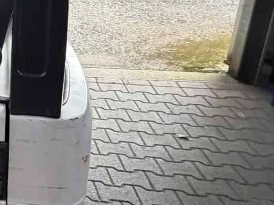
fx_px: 412
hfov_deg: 27.0
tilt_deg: -11.9
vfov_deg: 26.9
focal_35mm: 52
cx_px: -129
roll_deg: +1.7
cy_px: 14
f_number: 2.2
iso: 500
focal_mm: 2.22
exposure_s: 1/60
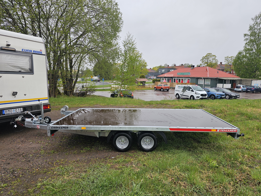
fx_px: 173
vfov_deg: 58.9
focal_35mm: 23
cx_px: 130
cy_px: 98
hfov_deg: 73.9
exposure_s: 1/134
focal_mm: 6.3
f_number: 1.7
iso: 10
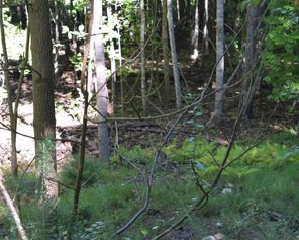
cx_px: 245
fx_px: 1158
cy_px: 100
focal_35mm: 131
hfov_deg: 14.6
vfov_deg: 11.8
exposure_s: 1/100
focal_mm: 55
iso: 400
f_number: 5.6
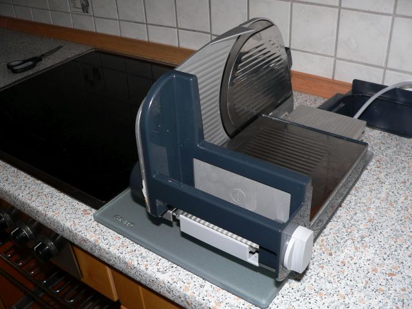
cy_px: 154
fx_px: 428
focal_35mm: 36
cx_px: 206
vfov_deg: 39.7
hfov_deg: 51.4
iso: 100
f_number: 2.8
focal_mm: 6
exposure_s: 1/60
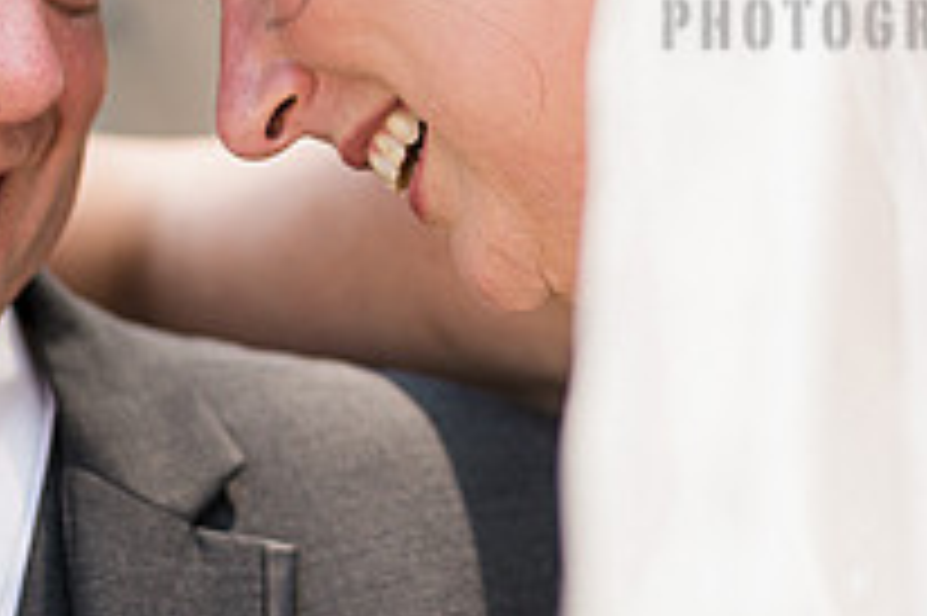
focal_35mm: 141
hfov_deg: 14.5
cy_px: -79
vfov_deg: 9.6
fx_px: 3628
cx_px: 598
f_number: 2.5
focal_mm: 50
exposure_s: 1/1000
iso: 160
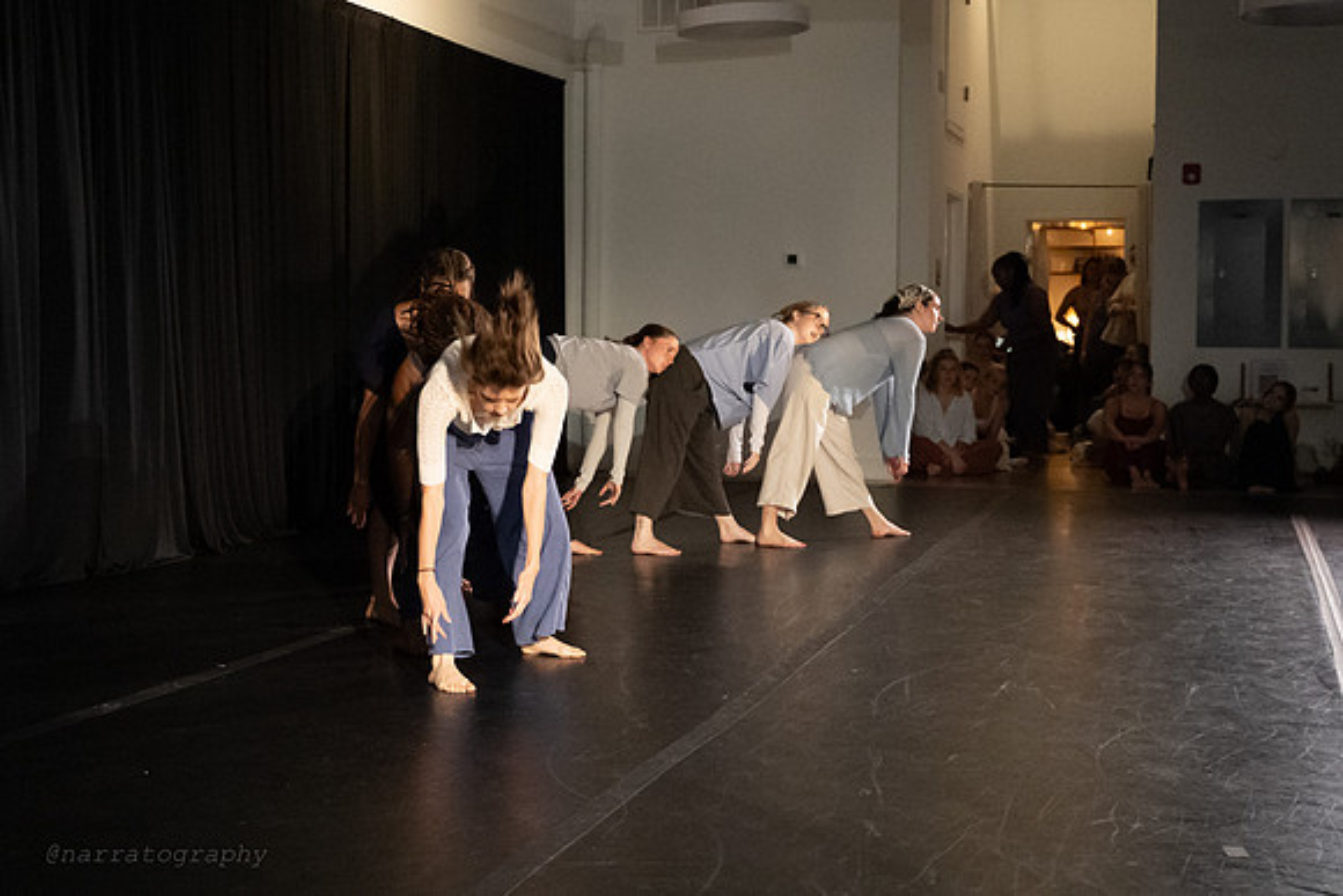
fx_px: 1909
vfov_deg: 26.4
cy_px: 392
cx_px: 583
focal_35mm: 51
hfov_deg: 38.7
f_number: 4
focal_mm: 34.5
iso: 6400
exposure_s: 1/400
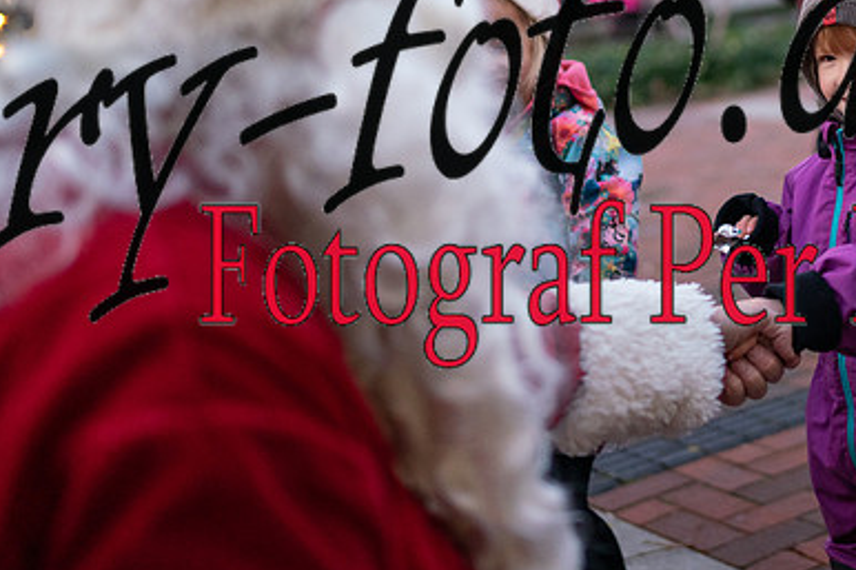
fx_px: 1616
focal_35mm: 68
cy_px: 64
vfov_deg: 19.7
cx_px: 751
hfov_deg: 28.6
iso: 1600
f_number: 1.4
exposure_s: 1/200
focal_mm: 35
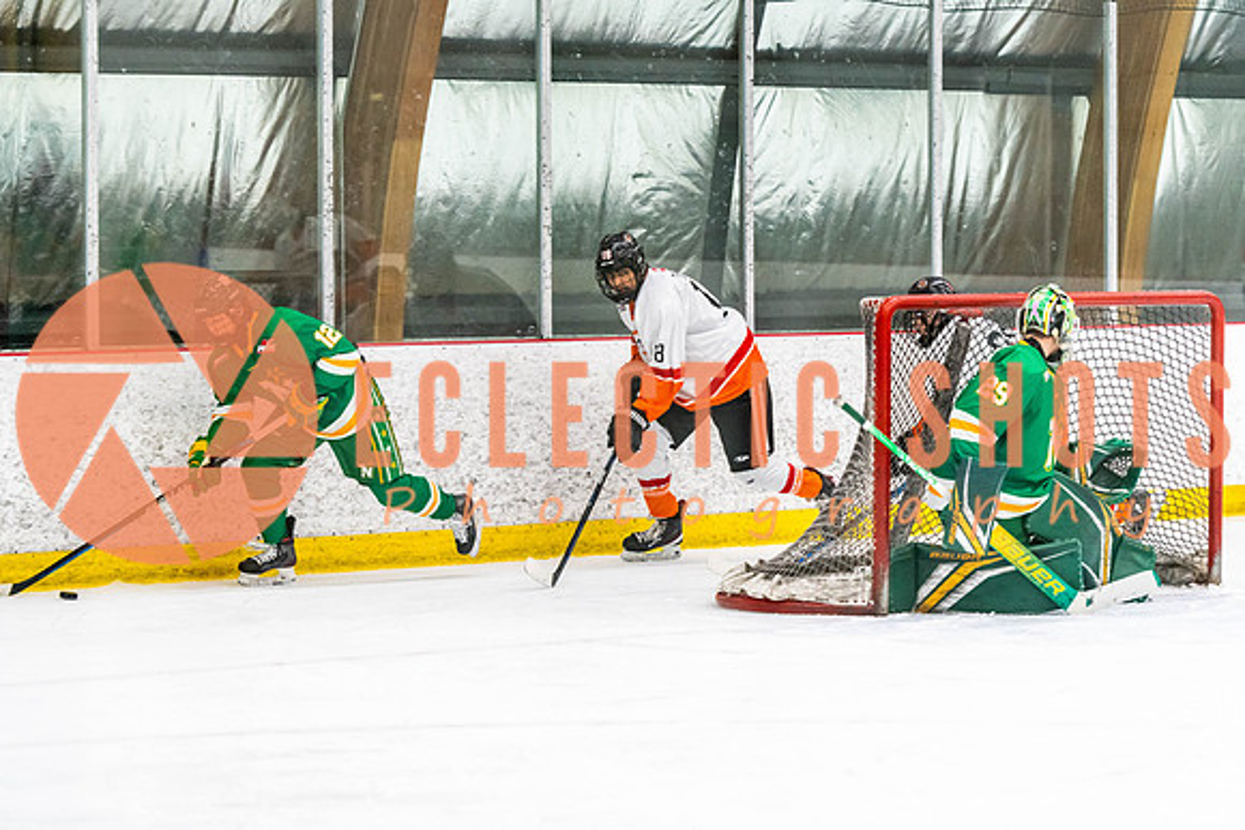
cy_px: 415
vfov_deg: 10.3
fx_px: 4590
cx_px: 677
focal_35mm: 133
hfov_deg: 15.4
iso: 2200
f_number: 2.8
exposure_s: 1/640
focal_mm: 122
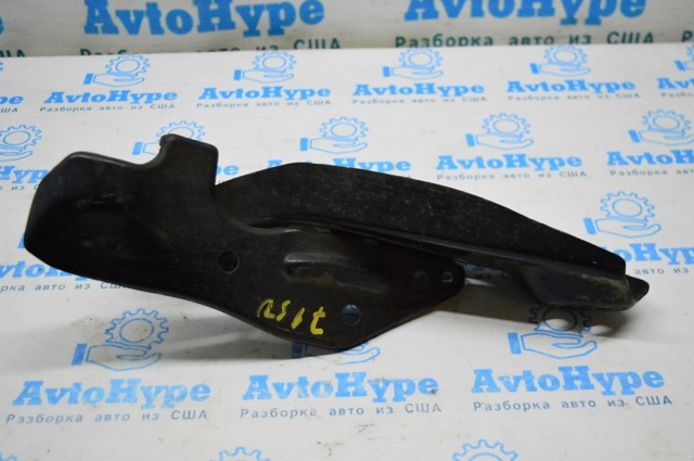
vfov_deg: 28.9
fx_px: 895
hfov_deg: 42.4
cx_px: 347
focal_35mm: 46
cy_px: 230
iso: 6400
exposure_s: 1/800
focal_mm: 31
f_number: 4.2
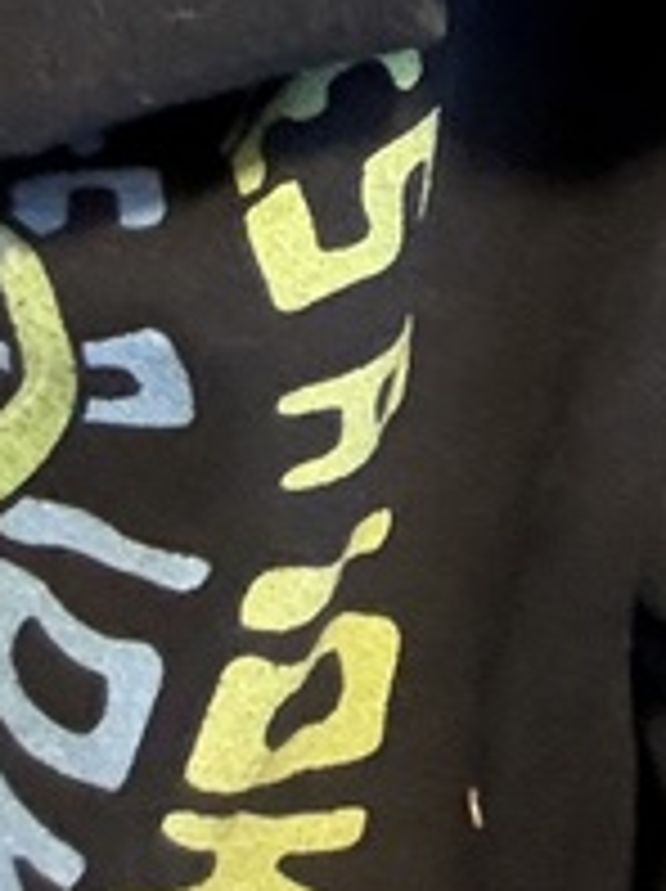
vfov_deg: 12.5
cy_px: -1336
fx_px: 3059
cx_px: 1503
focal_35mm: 119
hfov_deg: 10.9
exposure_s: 1/40
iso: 320
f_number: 1.9
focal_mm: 2.69
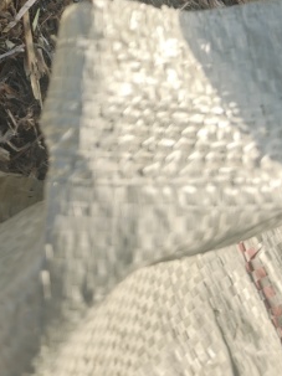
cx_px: -72
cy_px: -193
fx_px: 880
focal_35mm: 81
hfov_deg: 17.2
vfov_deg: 20.5
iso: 50
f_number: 1.8
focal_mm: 8.67
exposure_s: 1/338
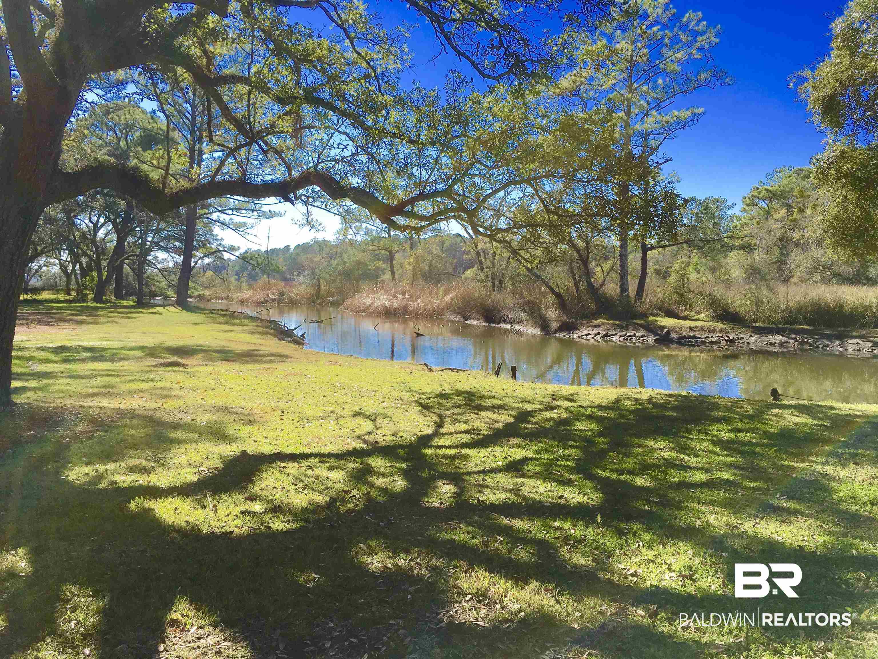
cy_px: 330
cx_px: 439
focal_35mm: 29
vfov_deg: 48.2
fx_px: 736
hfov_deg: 61.7
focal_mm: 4.15
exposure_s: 1/1221
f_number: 2.2
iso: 25
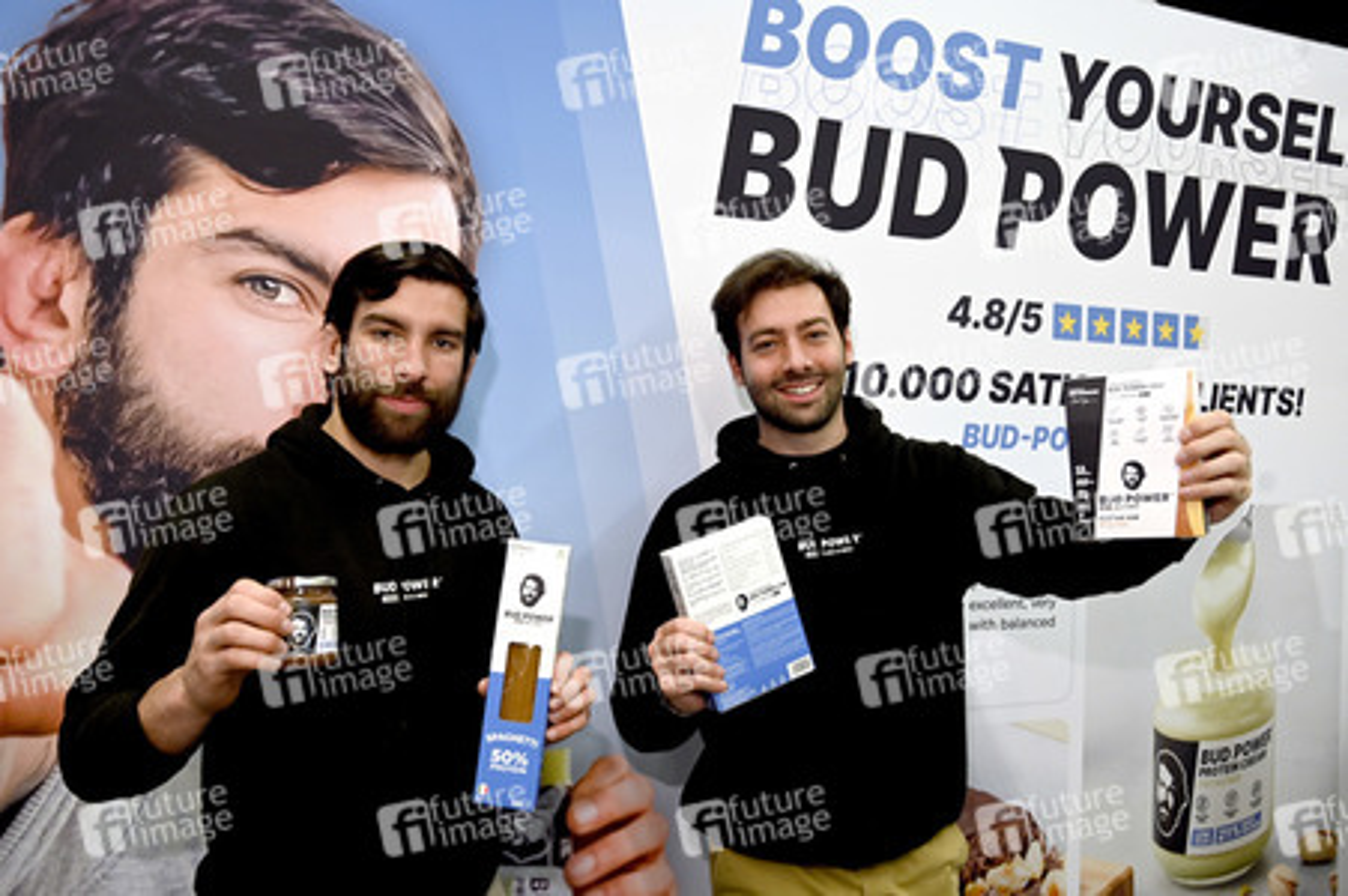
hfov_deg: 63.7
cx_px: 674
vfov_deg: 44.9
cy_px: 448
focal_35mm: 29
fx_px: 1085
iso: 1600
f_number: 4.8
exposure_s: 1/90
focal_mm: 29
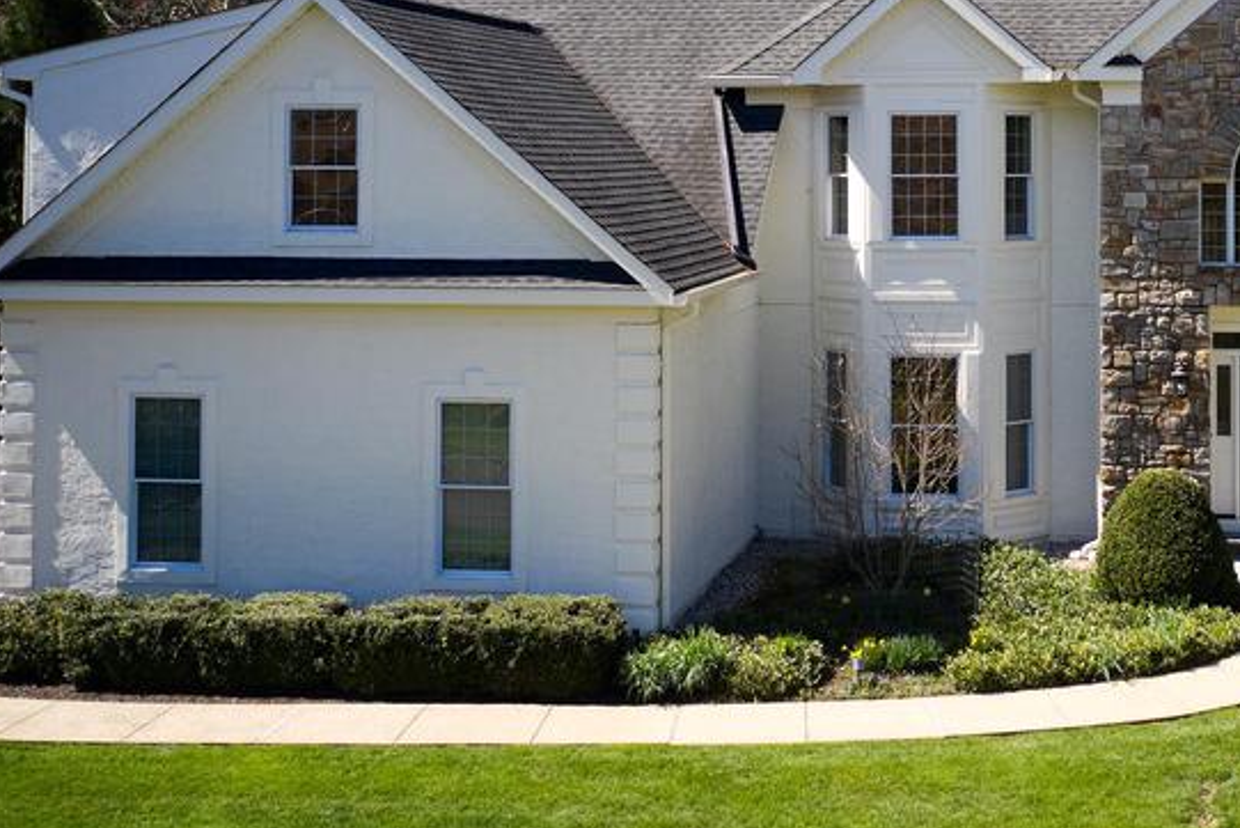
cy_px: 179
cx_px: 979
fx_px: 1826
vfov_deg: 25.1
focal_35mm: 53
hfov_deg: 36.3
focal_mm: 10.26
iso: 100
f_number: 3.5
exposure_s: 1/60
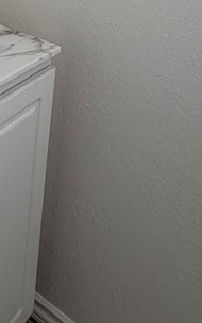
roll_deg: -4.8
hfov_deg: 25.0
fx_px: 440
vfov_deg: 32.6
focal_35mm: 50
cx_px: 19
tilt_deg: -7.8
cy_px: -72
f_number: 2.2
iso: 125
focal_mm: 2.22
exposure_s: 1/121
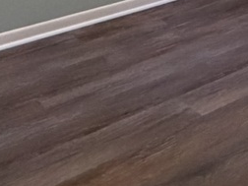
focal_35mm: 80
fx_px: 573
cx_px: 212
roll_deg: -1.4
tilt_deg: -1.4
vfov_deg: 14.5
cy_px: -209
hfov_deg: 23.9
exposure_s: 1/60
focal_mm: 2.22
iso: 400
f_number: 2.2
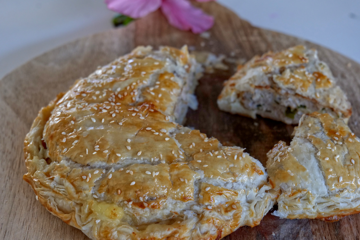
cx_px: 180
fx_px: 600
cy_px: 120
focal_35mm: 60
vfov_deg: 22.6
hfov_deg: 33.4
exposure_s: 1/100
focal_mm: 60
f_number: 7.1
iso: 2500
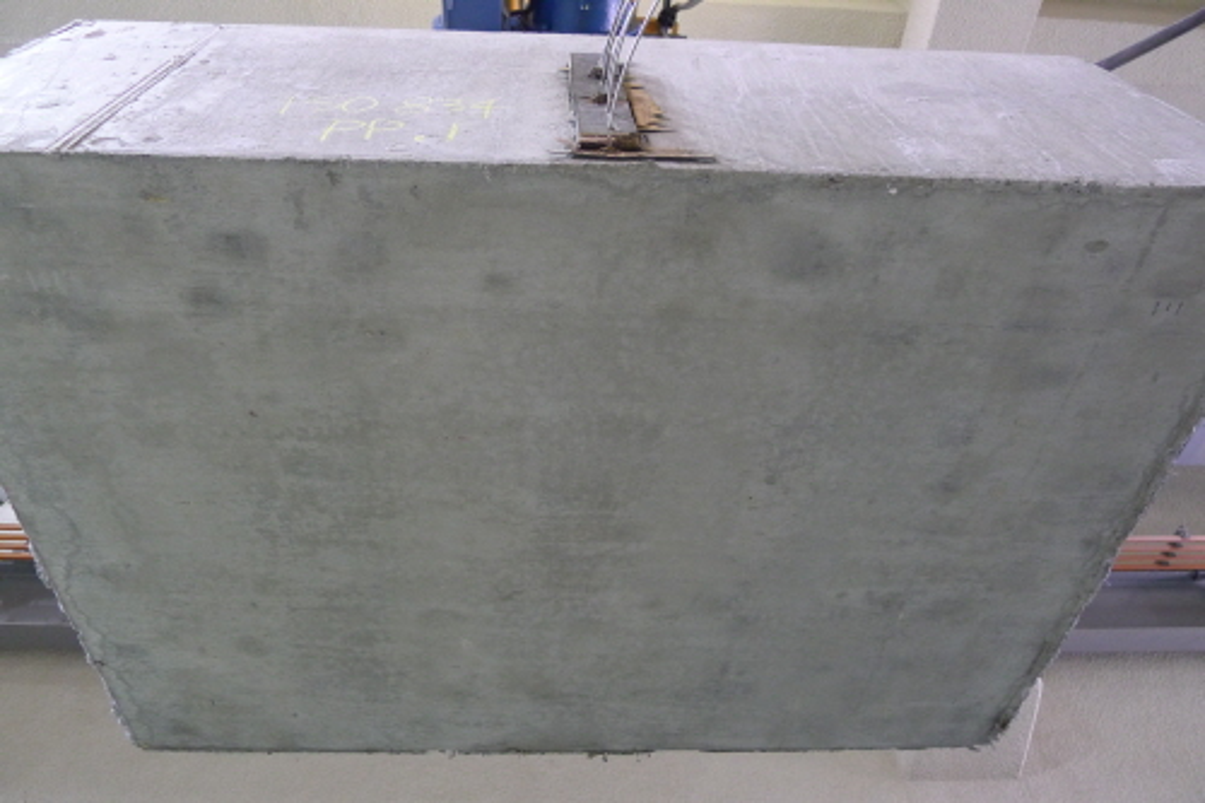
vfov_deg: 53.1
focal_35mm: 24
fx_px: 803
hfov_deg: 73.8
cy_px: 402
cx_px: 602
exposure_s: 1/20
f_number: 2
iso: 400
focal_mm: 5.1
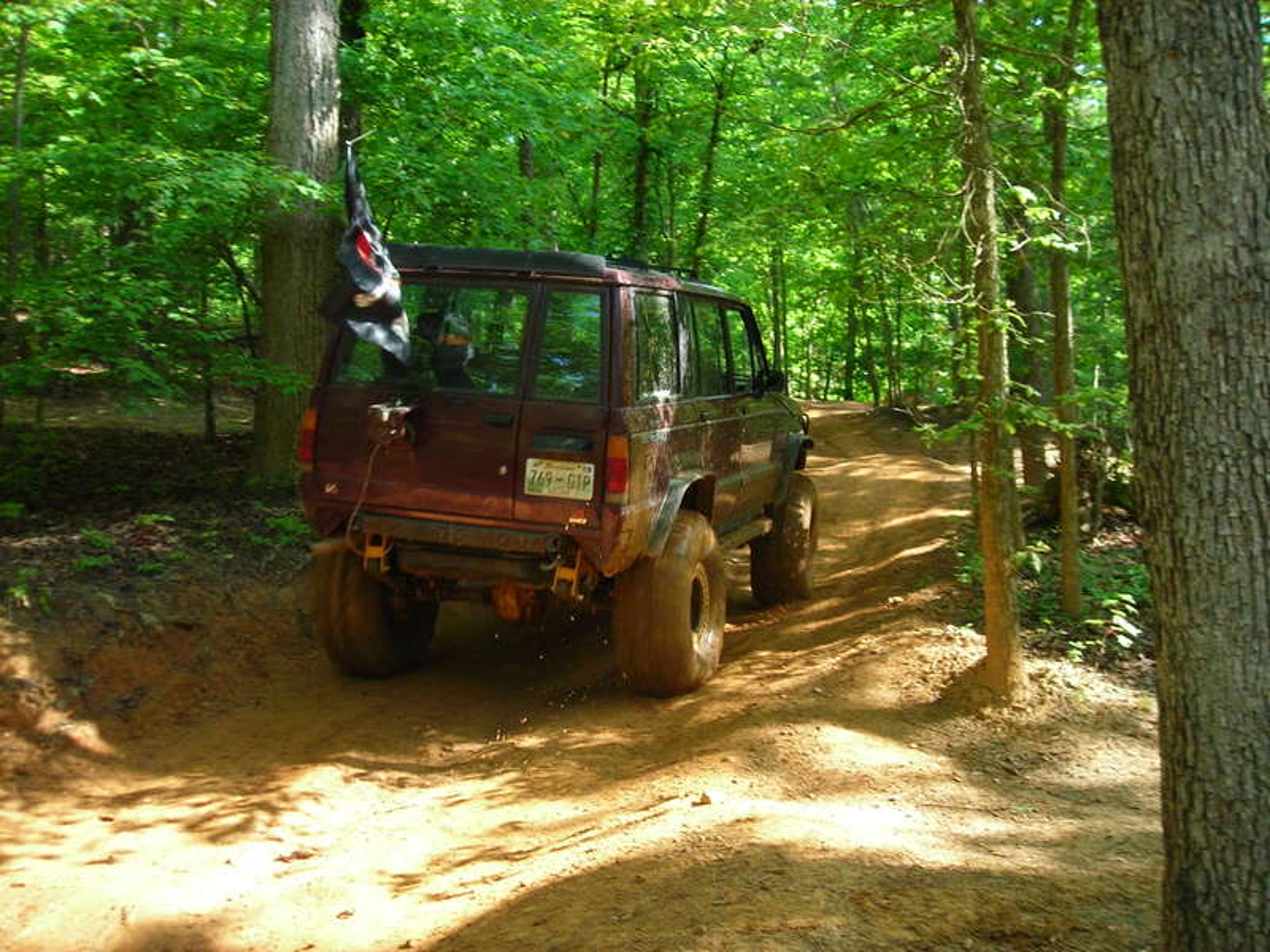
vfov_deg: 37.7
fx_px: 1394
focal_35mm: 38
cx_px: 635
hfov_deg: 49.0
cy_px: 476
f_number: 3.2
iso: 121
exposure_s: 1/94.6
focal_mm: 6.3
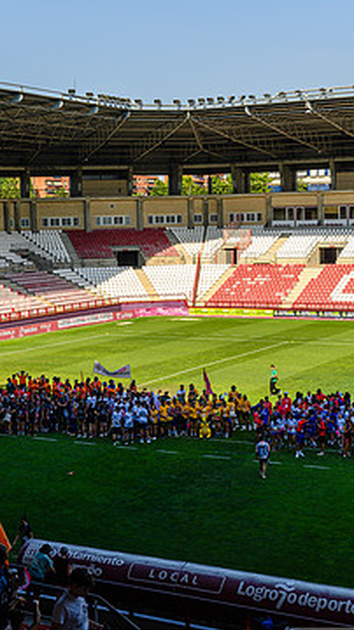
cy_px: 324
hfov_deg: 20.3
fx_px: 986
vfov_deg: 35.5
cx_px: 151
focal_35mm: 59
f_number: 5.6
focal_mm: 45
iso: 110
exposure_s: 1/320
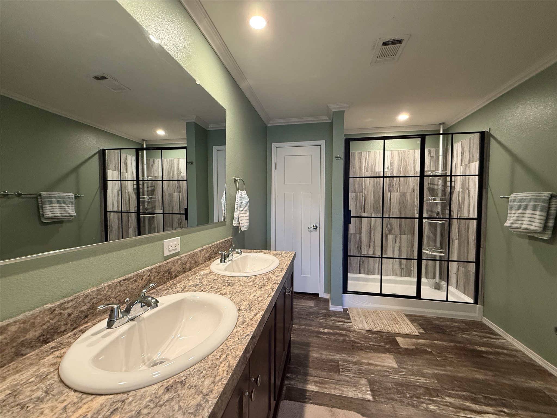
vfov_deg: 85.7
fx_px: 225
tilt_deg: -1.5
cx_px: 278
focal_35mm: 14
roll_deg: -0.5
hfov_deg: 102.1
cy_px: 209
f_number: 2.2
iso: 320
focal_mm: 2.22
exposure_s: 1/60
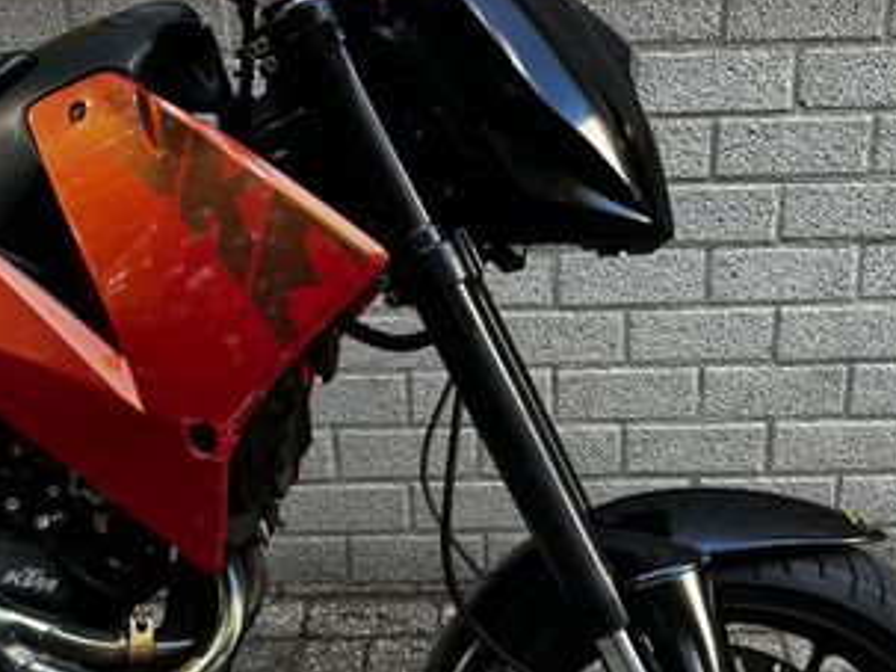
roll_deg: +1.6
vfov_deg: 26.4
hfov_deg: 34.9
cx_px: 464
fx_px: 1423
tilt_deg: -25.6
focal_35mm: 55
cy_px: 438
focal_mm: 5.1
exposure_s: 1/122
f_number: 1.6
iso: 64
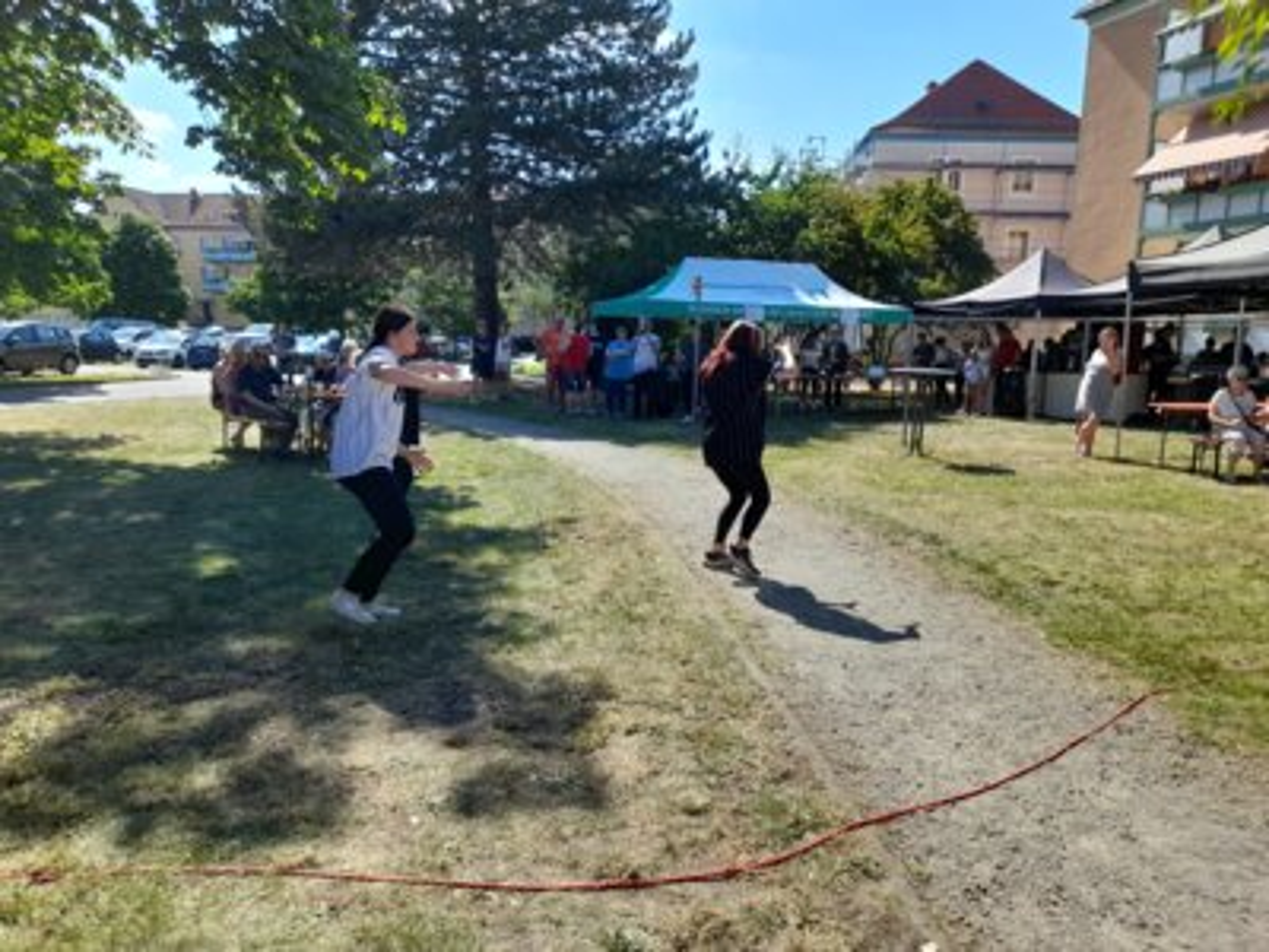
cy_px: 476
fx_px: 916
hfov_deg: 69.4
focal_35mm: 25
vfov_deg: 54.9
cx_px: 634
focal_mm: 4.6
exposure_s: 1/347
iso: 20
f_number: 2
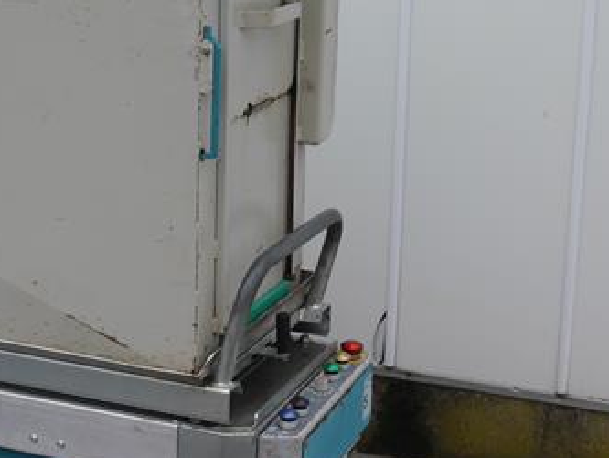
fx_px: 1514
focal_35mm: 86
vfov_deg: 17.2
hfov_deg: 22.0
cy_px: 277
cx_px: 15
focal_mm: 14
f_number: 4
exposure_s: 1/125
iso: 160
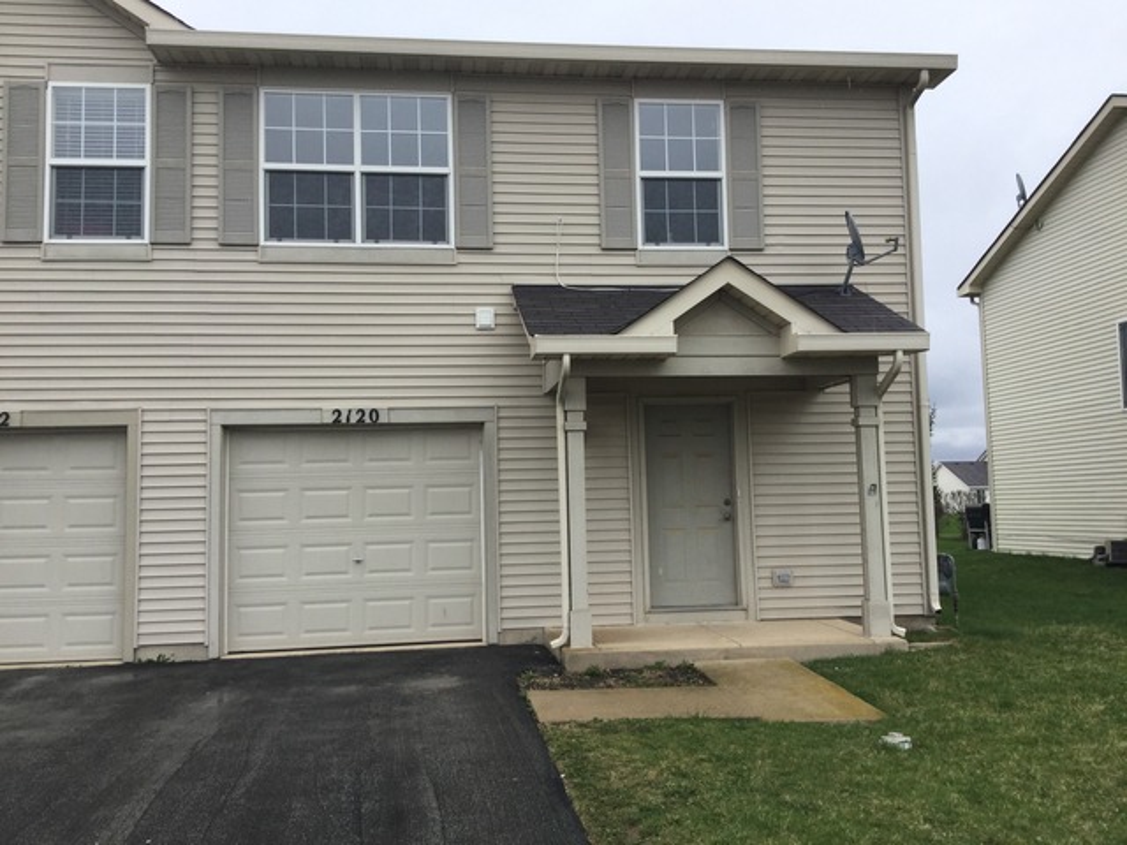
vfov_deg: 45.4
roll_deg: +1.4
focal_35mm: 31
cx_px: 564
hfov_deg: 58.4
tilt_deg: +5.0
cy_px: 422
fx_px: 1009
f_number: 2.4
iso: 25
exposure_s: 1/503
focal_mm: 3.3
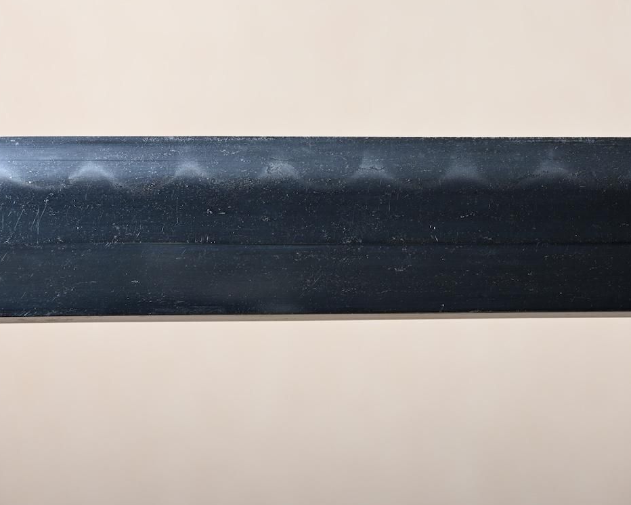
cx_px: 388
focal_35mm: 148
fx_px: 2765
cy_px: 212
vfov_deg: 10.4
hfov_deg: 13.0
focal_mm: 70
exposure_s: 1/2
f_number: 5.3
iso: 100
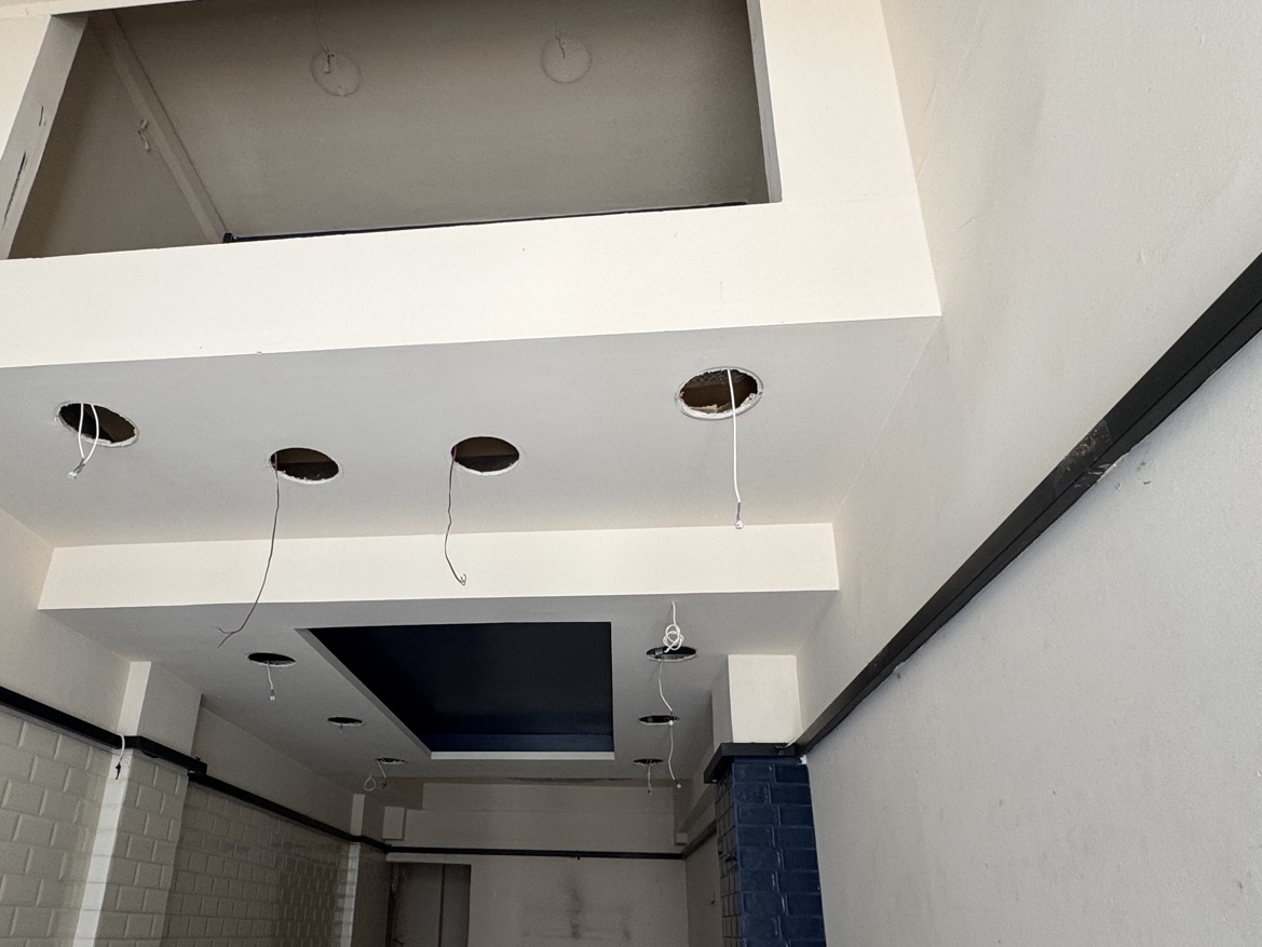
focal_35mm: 23
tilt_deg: +22.3
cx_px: 506
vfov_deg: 57.9
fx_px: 839
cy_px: 610
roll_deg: -1.5
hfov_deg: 73.1
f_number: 2.2
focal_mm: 2.22
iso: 125
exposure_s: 1/99
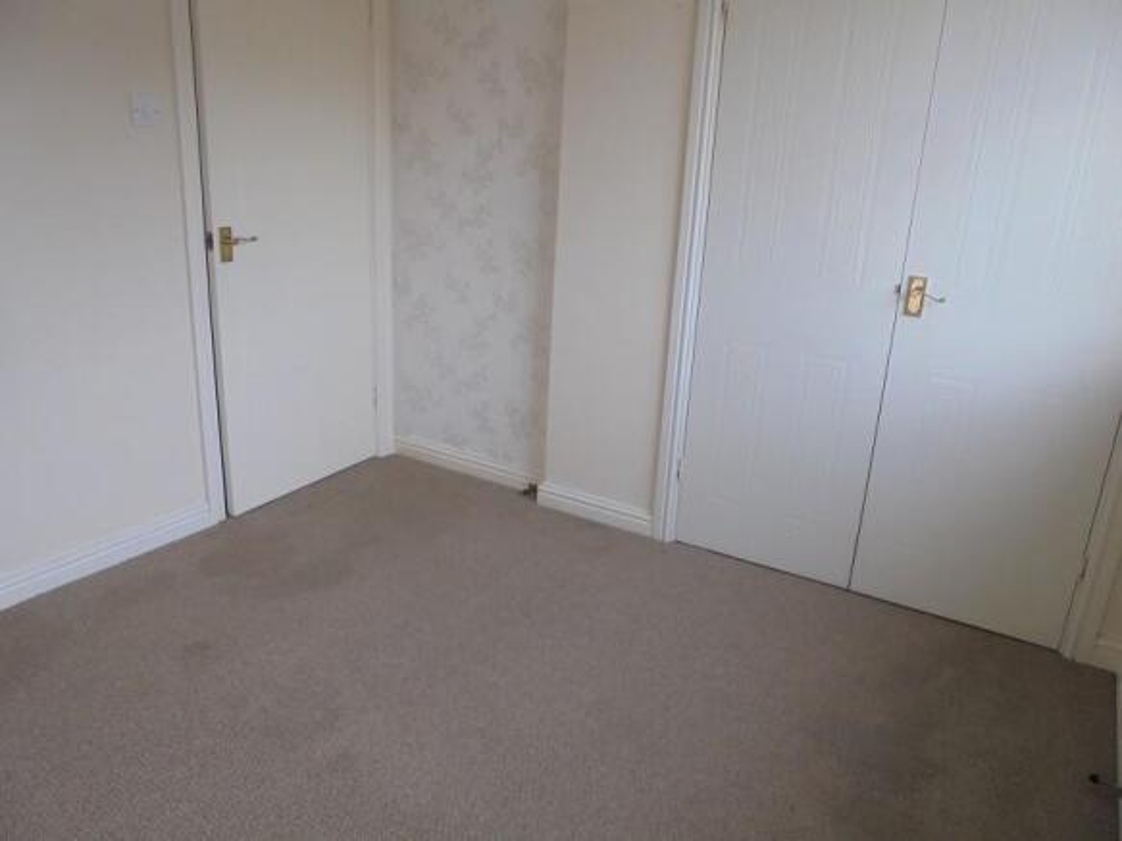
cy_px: 420
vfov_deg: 53.0
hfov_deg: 67.3
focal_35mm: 26
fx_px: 843
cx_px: 561
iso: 100
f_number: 3.5
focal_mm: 4.6
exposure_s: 1/40
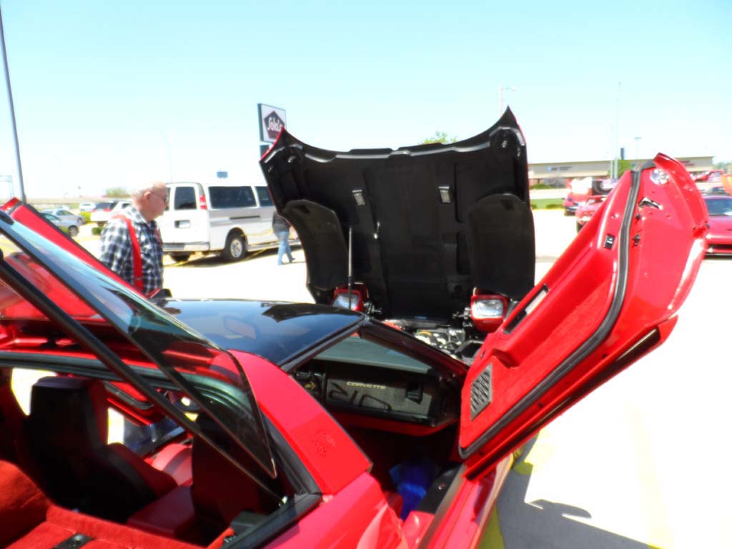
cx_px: 366
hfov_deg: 71.6
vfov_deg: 56.8
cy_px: 274
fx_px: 508
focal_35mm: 24
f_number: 3.2
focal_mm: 4
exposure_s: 1/500
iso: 80
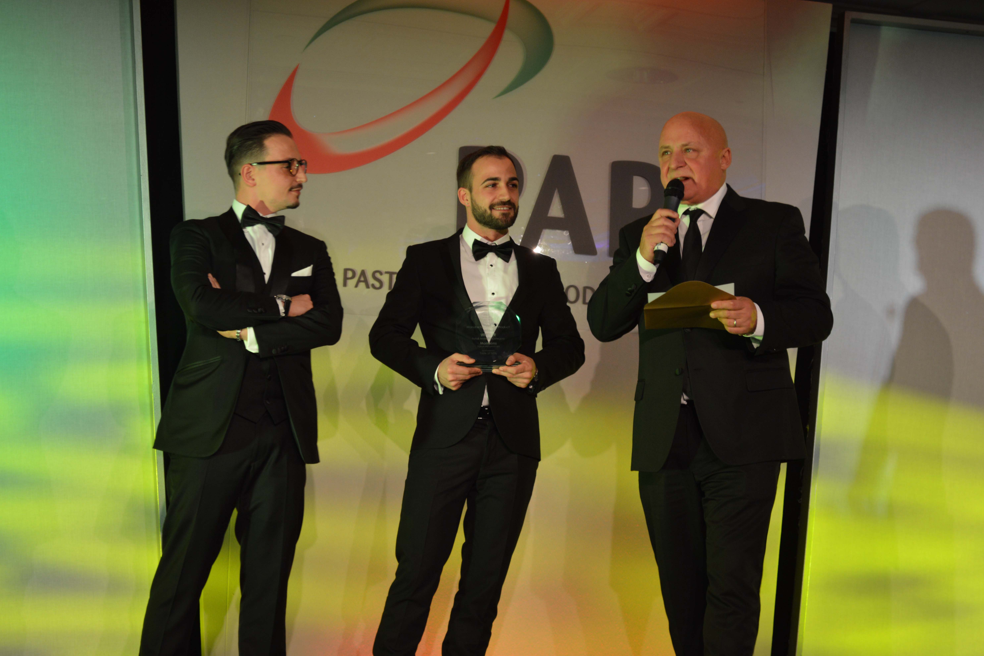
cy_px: 331
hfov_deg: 27.7
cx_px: 496
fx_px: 1995
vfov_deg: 18.7
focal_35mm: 73
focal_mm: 48
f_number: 5.6
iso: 400
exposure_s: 1/60
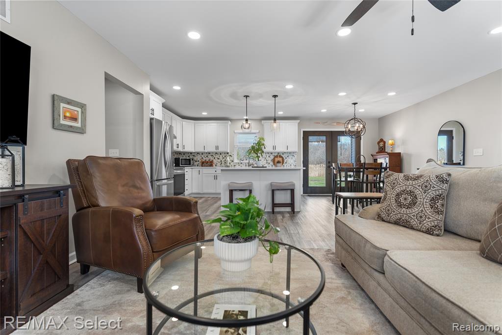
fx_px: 223
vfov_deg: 73.7
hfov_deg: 96.8
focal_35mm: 16
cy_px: 168
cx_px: 251
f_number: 3.2
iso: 320
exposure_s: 1/30
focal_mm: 16
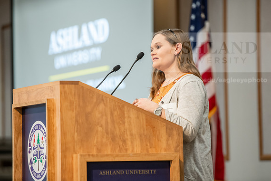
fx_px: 1379
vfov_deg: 7.5
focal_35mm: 183
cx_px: 136
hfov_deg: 11.2
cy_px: 90
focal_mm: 180
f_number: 3.2
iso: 2000
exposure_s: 1/200
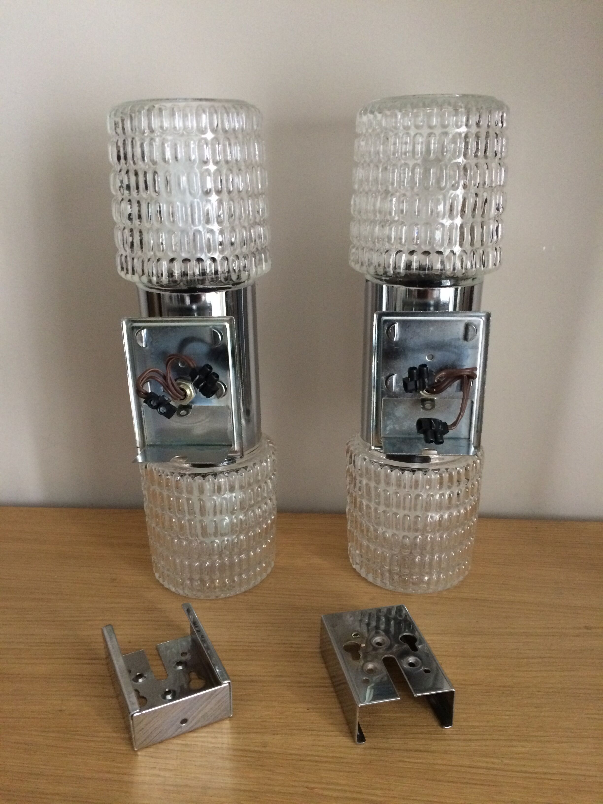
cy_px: 402
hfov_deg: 48.2
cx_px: 302
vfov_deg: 61.7
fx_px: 674
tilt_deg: -21.4
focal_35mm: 29
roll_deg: +0.0
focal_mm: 4.15
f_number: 2.2
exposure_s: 1/33
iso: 320
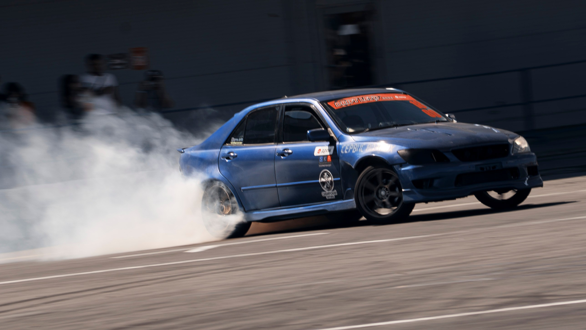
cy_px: 165
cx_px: 328
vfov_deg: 2.5
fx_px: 7462
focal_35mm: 480
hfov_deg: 4.5
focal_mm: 200
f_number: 11
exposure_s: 1/125
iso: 100
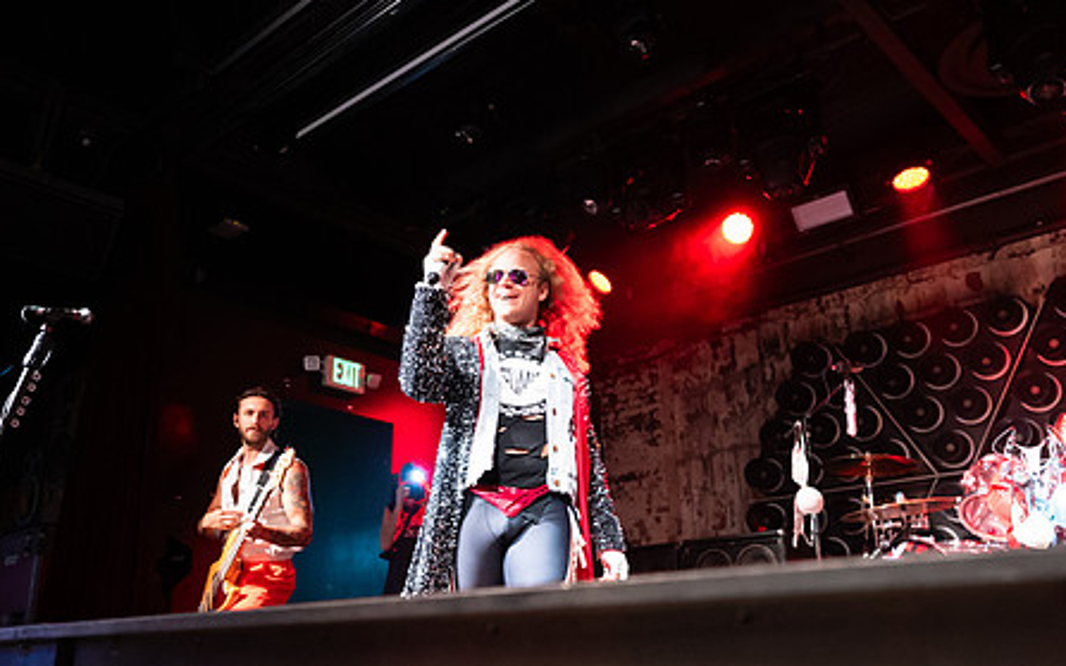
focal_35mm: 33
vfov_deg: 38.2
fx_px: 958
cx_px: 511
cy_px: 393
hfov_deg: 58.1
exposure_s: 1/160
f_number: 2.8
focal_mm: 24
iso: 6400
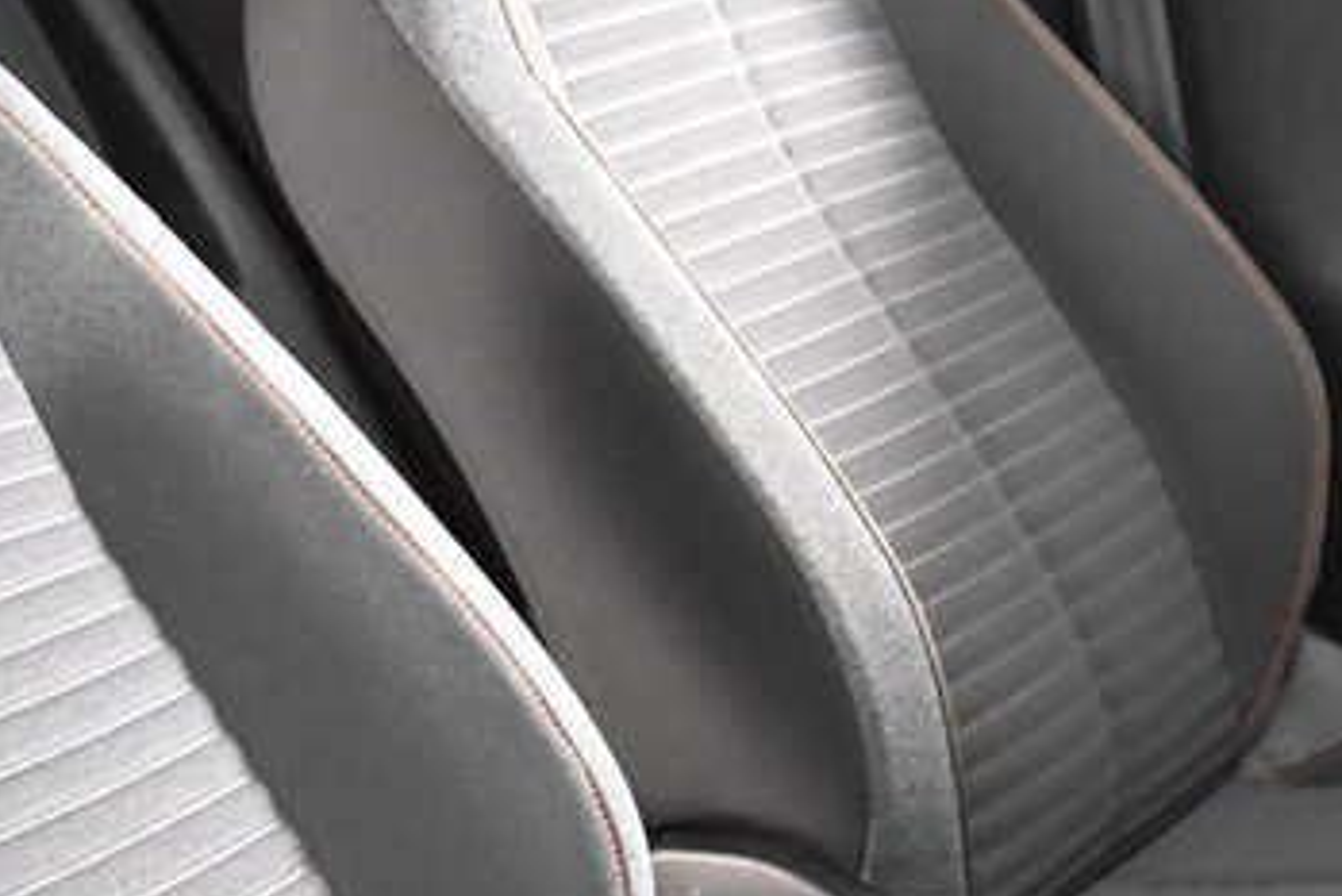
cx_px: 823
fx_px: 3282
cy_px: 686
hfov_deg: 23.1
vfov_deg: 15.5
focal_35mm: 88
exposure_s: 1/30
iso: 7200
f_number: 2.8
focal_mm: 20
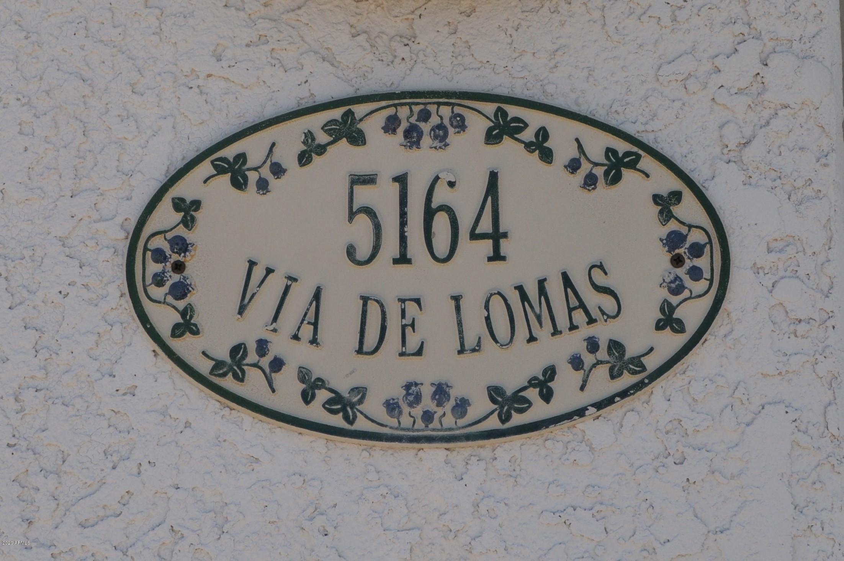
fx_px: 773
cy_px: 280
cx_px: 422
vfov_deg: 39.9
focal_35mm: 33
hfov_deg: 57.3
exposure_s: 1/1000
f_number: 6.3
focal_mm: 22
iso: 320
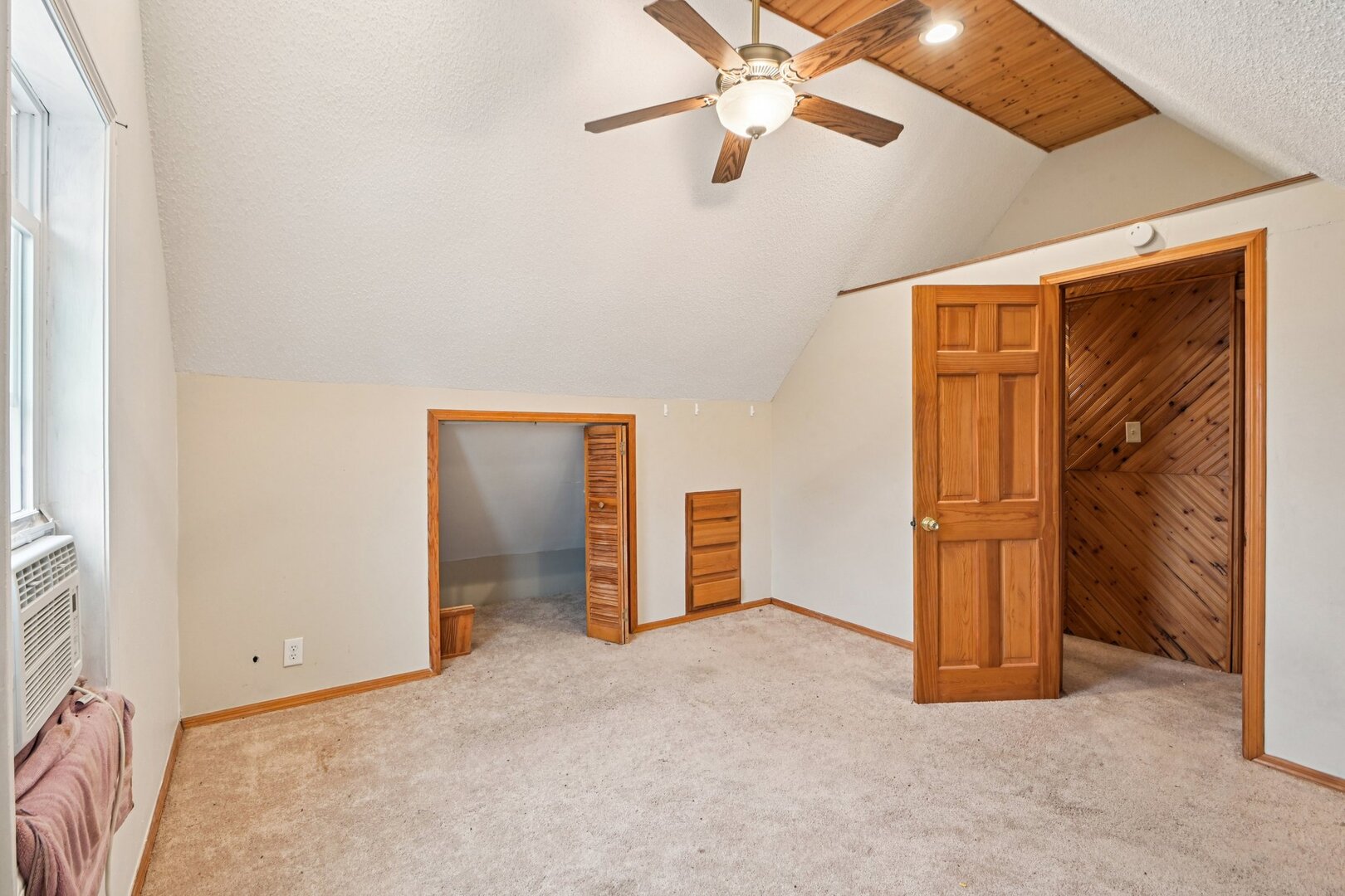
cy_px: 448
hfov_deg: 96.7
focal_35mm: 16
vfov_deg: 73.7
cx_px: 672
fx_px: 598
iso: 400
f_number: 13
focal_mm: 16
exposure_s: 1/2.5
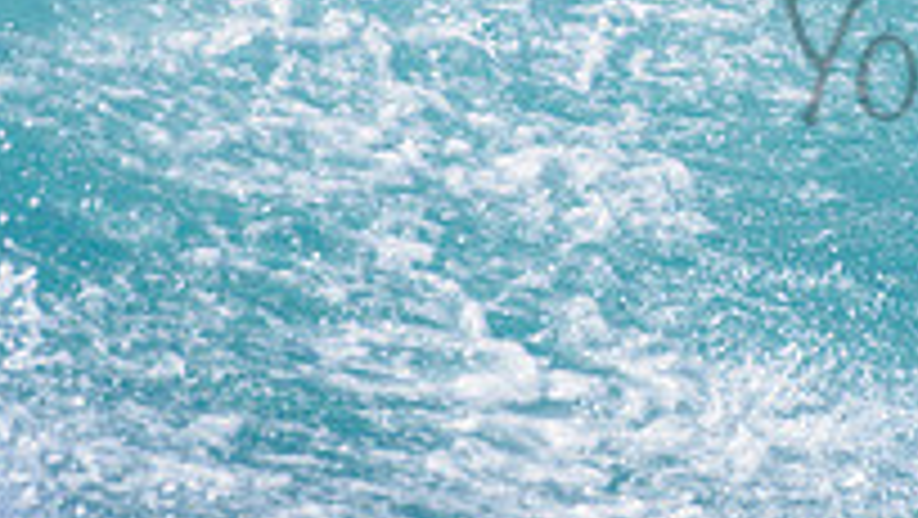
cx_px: 952
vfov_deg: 0.7
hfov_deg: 1.2
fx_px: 44398
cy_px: -176
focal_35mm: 1823
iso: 220
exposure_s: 1/2000
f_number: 5.6
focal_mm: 500
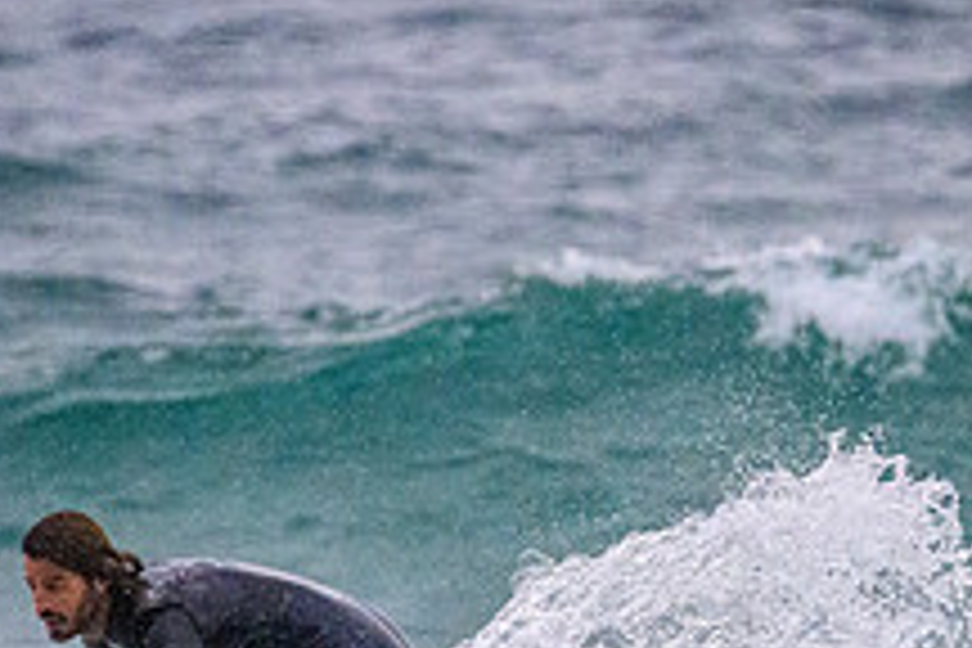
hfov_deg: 1.1
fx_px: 49001
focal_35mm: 1815
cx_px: 399
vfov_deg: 0.8
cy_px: 639
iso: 7200
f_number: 11
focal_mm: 600
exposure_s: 1/2000
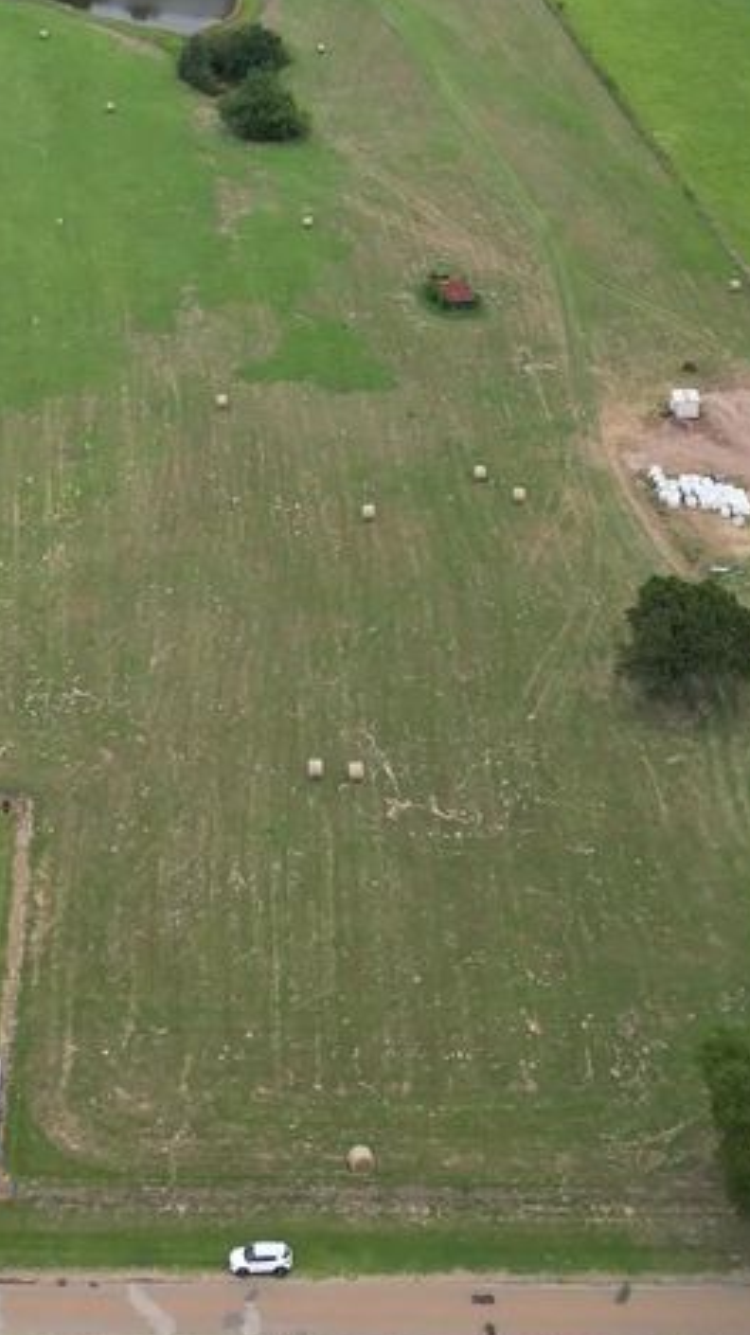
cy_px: 264
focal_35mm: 57
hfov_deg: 20.8
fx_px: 2017
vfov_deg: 35.4
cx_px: 153
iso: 130
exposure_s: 1/2500
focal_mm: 6.72
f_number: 1.7
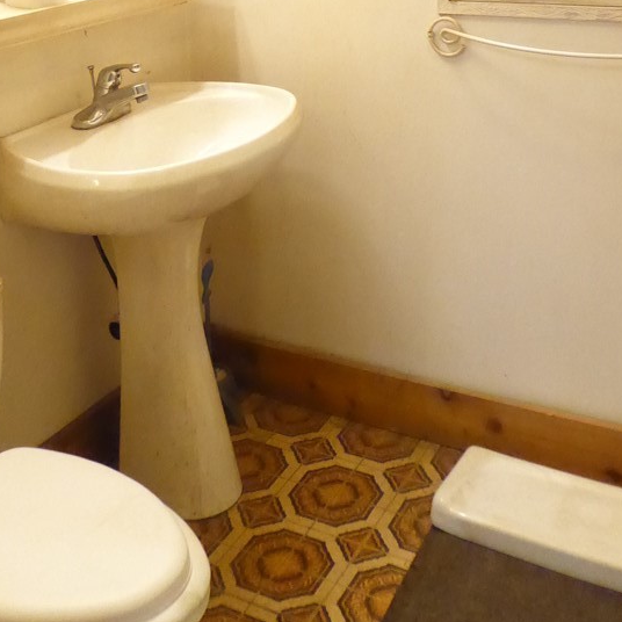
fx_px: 996
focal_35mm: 49
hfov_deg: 34.7
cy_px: 71
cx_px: 284
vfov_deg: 33.0
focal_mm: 5
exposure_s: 1/50
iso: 1600
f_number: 3.5
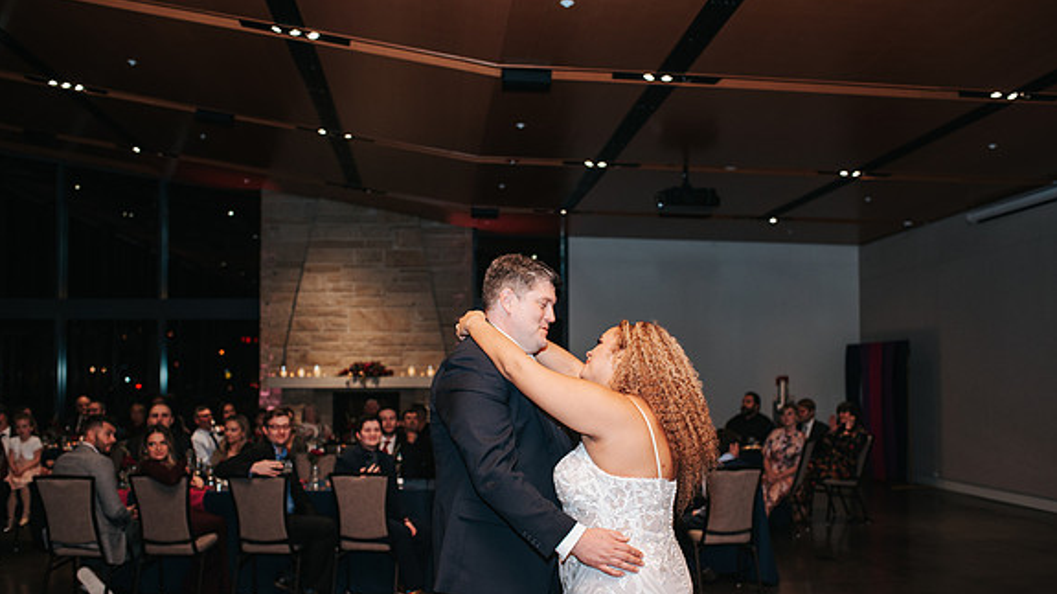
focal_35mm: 37
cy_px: 337
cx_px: 528
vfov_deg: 31.9
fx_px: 1037
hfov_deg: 54.0
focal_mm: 35
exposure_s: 1/200
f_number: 2.8
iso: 1000
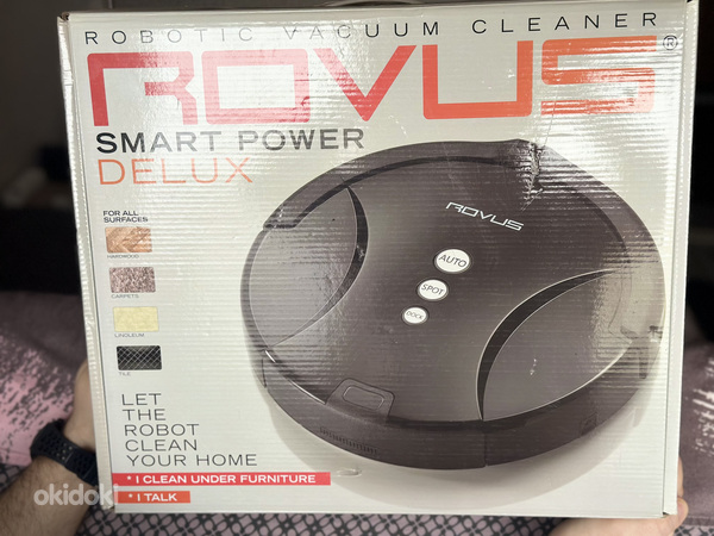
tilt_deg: -26.2
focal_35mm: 48
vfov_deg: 30.3
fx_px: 990
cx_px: 357
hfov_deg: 39.7
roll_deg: -1.7
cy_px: 268
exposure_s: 1/60
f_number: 1.78
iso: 160
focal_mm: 6.86
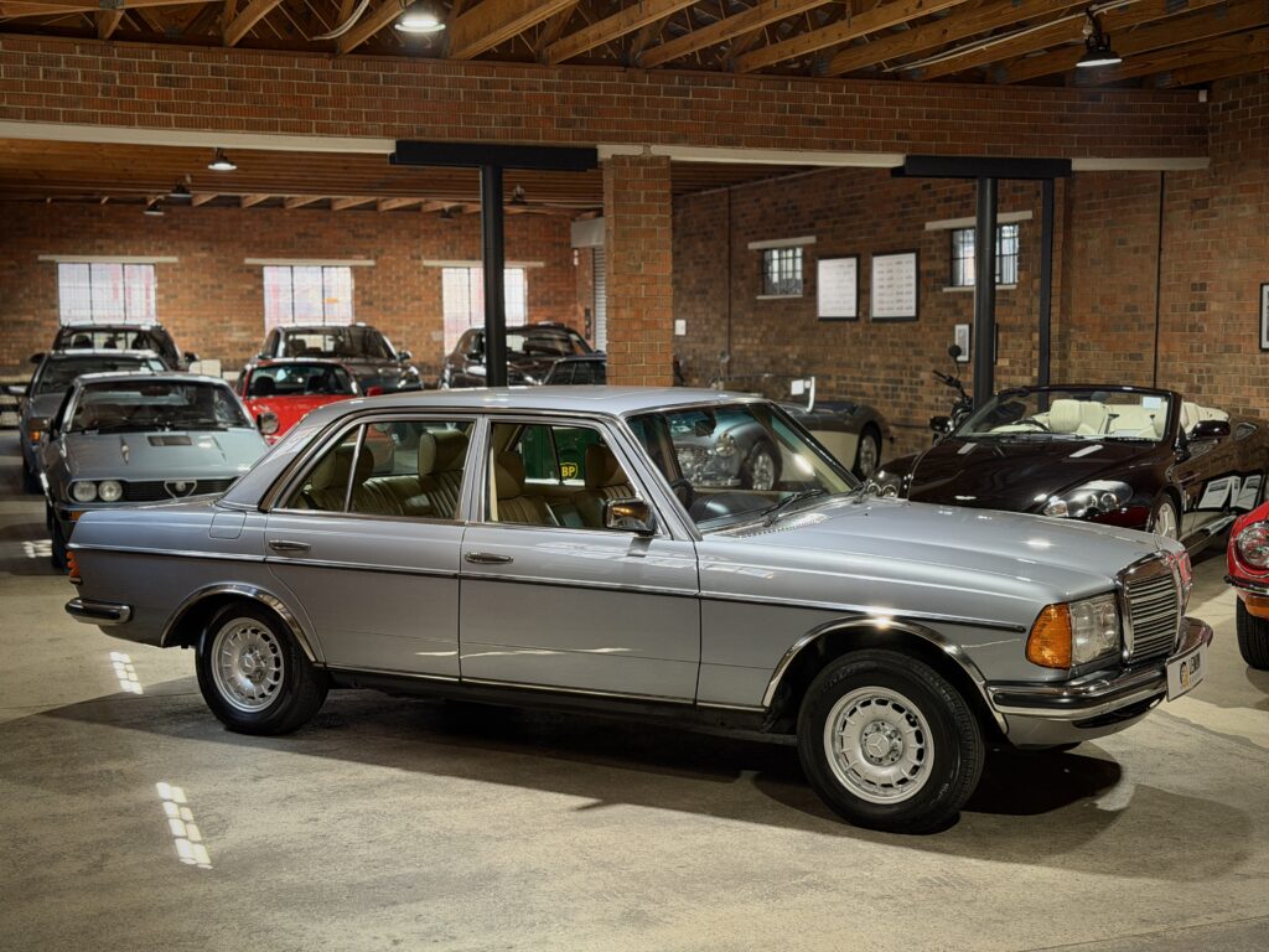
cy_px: 476
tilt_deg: -5.1
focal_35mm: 48
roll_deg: +0.2
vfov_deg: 30.3
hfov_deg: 39.7
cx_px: 634
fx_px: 1760
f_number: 1.78
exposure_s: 1/50
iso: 200
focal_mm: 6.76
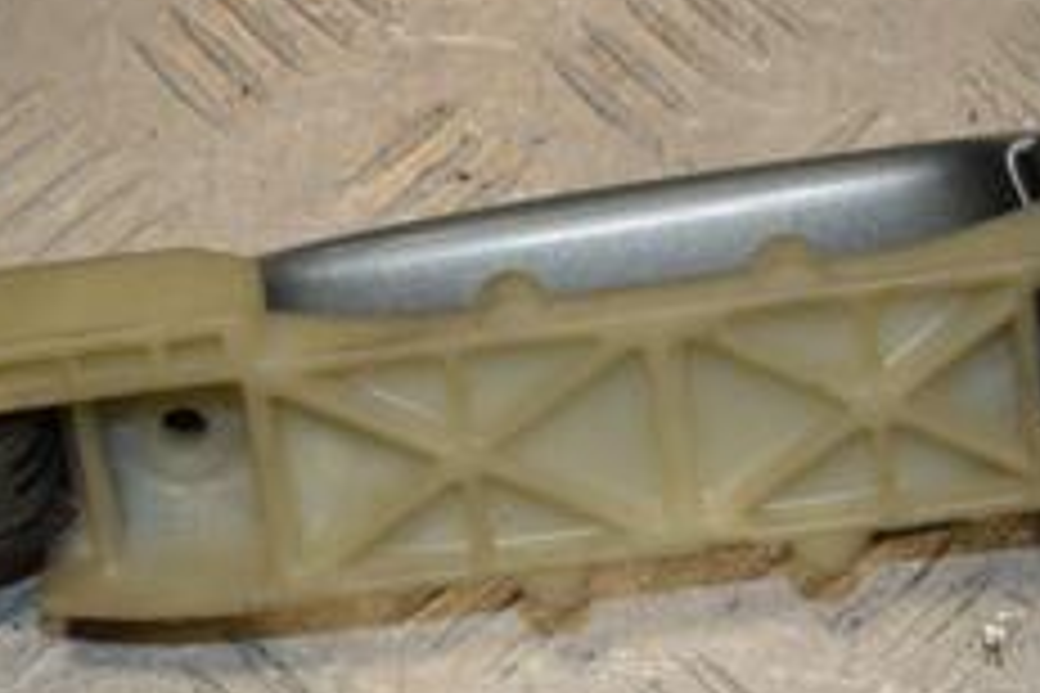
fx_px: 4275
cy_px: 396
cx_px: 644
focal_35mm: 148
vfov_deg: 9.3
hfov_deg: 13.9
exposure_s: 1/200
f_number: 10
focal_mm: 38
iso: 800
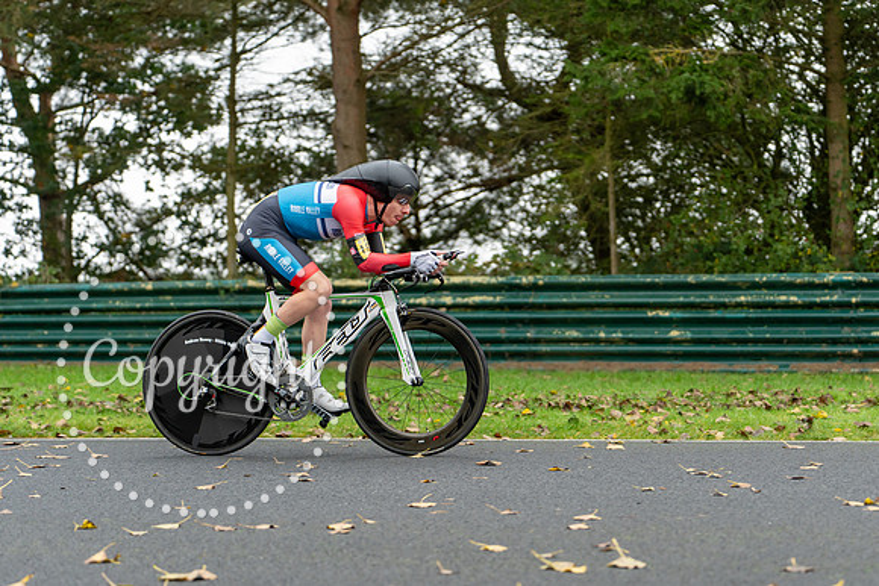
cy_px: 259
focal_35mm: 93
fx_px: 2278
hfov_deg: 21.8
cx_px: 494
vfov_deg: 14.7
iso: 800
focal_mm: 82
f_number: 2.8
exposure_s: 1/1250
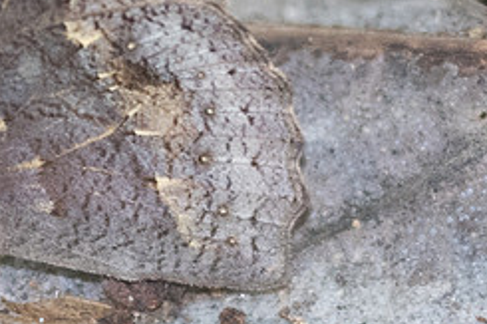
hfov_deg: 1.2
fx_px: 22778
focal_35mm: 1685
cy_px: 165
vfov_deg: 0.8
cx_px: 50
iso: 800
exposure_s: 1/250
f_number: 3.2
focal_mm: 150
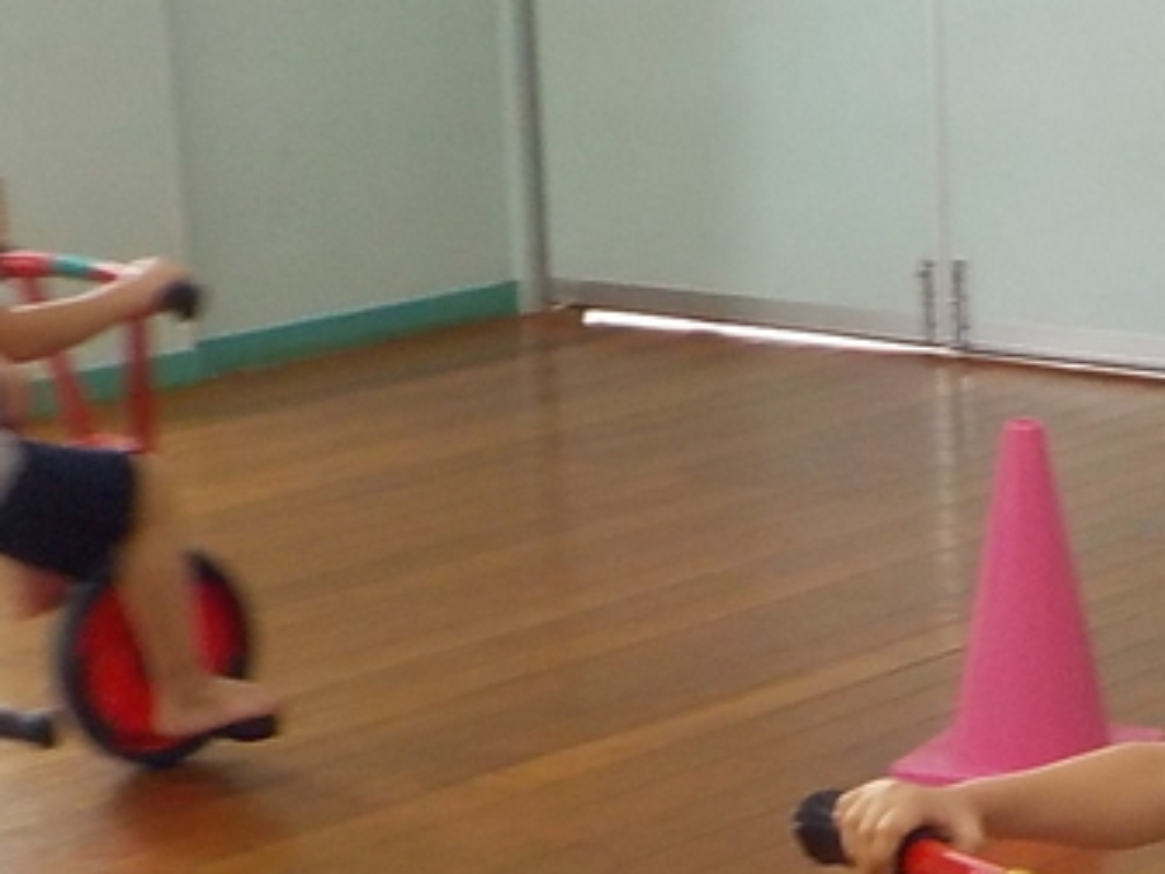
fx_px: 3601
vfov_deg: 13.7
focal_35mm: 107
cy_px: 739
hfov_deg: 17.9
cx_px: 1179
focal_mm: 4.1
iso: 180
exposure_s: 1/30
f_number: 3.3
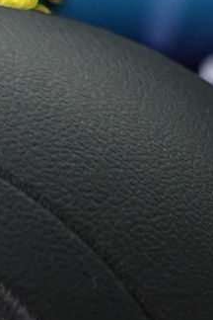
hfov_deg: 9.7
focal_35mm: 120
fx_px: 1065
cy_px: 425
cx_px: 558
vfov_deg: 16.1
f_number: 2.5
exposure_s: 1/40
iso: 1000
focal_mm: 8.8
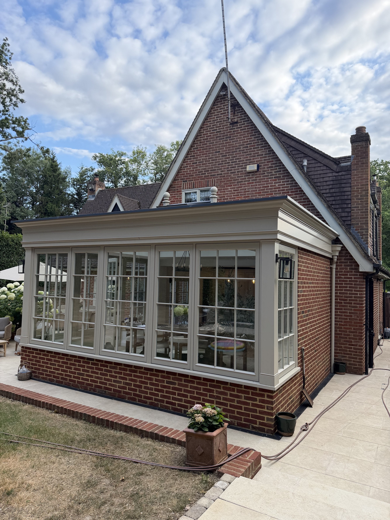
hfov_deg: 56.8
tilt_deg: +3.5
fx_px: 361
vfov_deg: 71.6
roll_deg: -1.6
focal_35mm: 24
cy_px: 260
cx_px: 195
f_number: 1.78
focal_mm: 6.76
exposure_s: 1/831
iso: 100
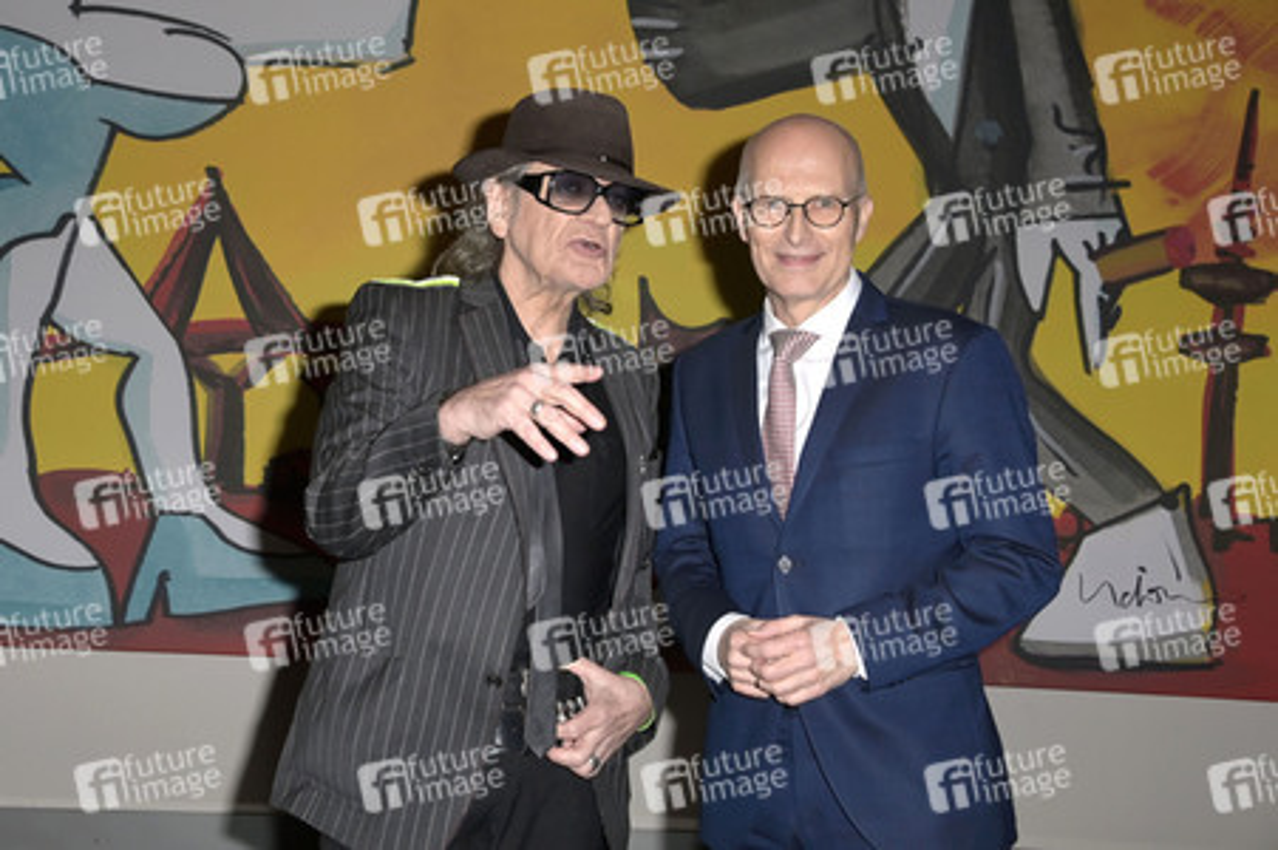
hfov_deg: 43.6
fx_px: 1596
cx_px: 639
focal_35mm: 45
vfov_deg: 29.8
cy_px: 425
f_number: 5.6
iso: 1000
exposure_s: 1/200
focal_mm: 45
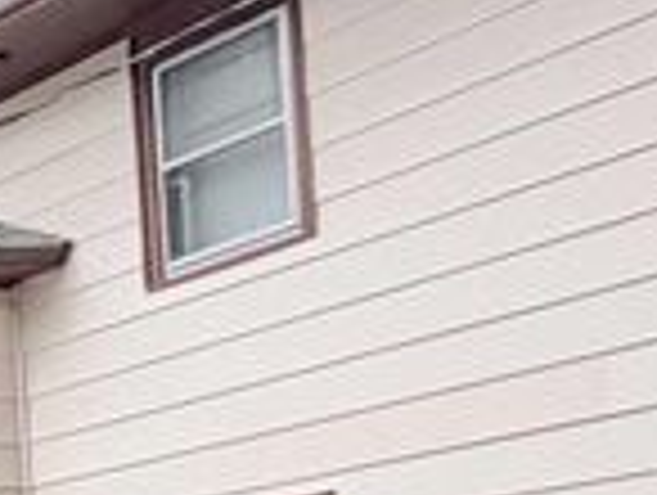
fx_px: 1863
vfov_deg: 14.5
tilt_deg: +5.0
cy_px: 639
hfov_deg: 10.9
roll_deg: -0.2
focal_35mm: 98
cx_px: -1400
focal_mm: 2.22
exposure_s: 1/214
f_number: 2.2
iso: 64
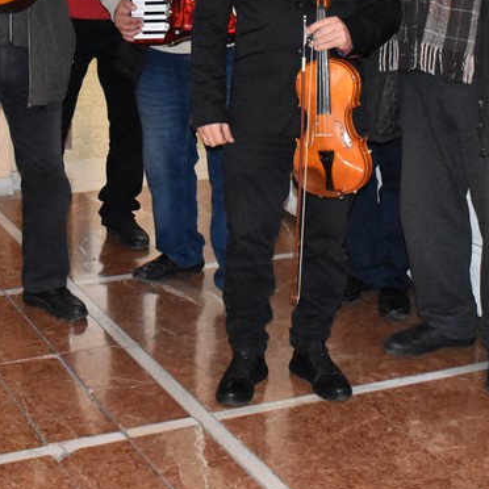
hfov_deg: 20.9
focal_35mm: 83
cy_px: 41
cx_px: 234
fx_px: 1327
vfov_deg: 20.4
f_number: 4.5
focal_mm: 22
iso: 6400
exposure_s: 1/200
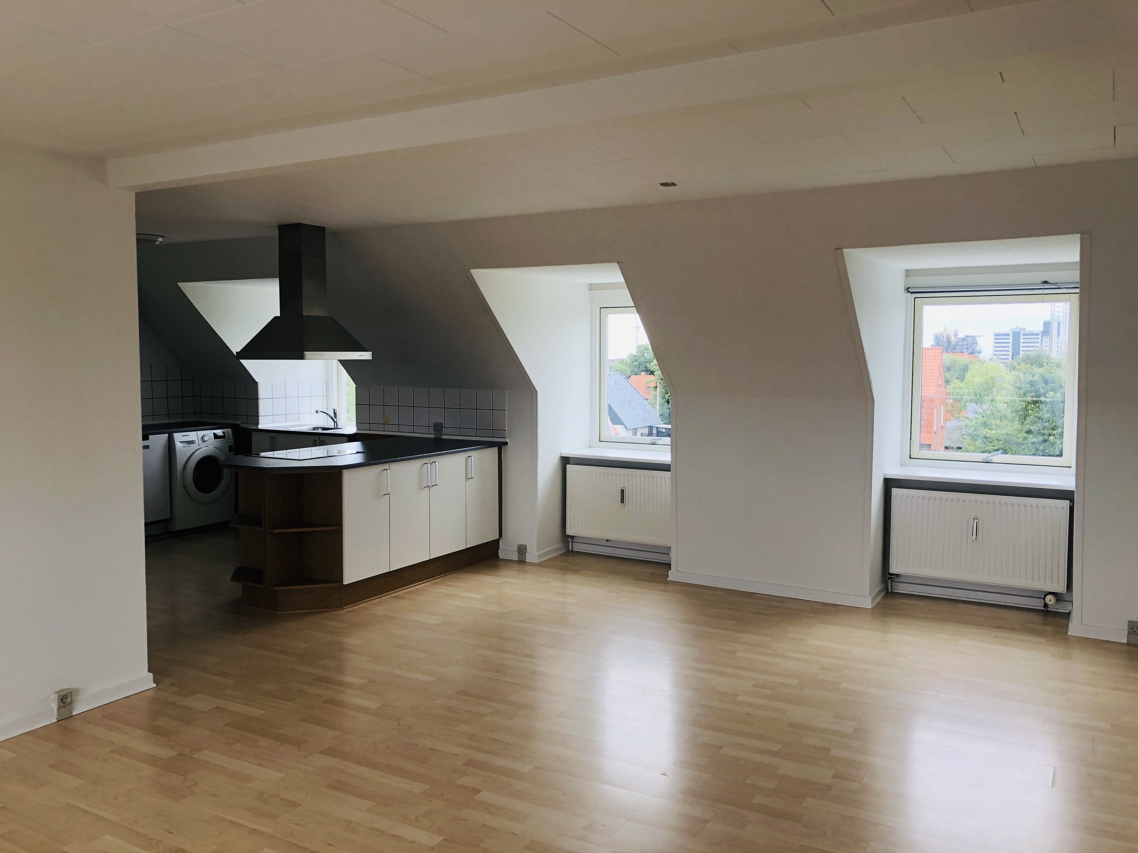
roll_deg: -0.7
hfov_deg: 63.4
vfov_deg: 49.7
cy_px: 426
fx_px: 920
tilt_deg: -4.3
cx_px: 569
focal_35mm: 28
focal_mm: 4
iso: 32
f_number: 1.8
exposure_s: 1/120
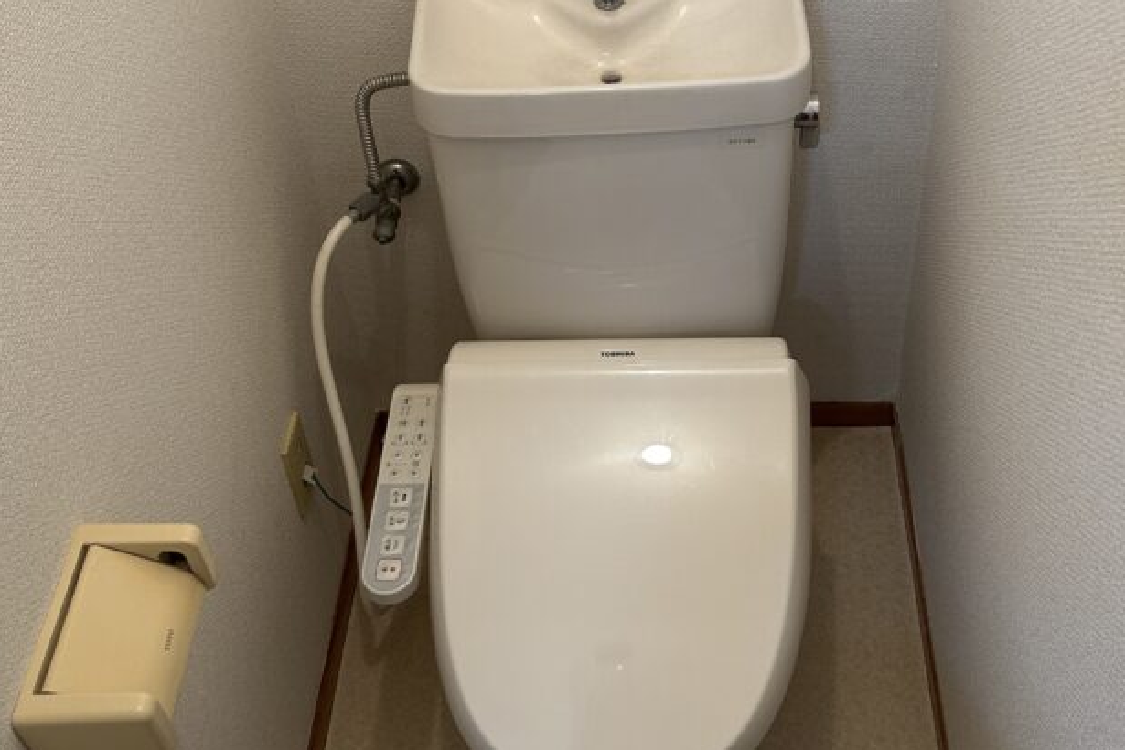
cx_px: 642
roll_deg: +2.5
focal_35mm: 45
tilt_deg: -43.4
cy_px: 262
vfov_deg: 29.7
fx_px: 1406
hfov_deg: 43.5
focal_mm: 5.7
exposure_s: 1/100
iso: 125
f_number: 1.5
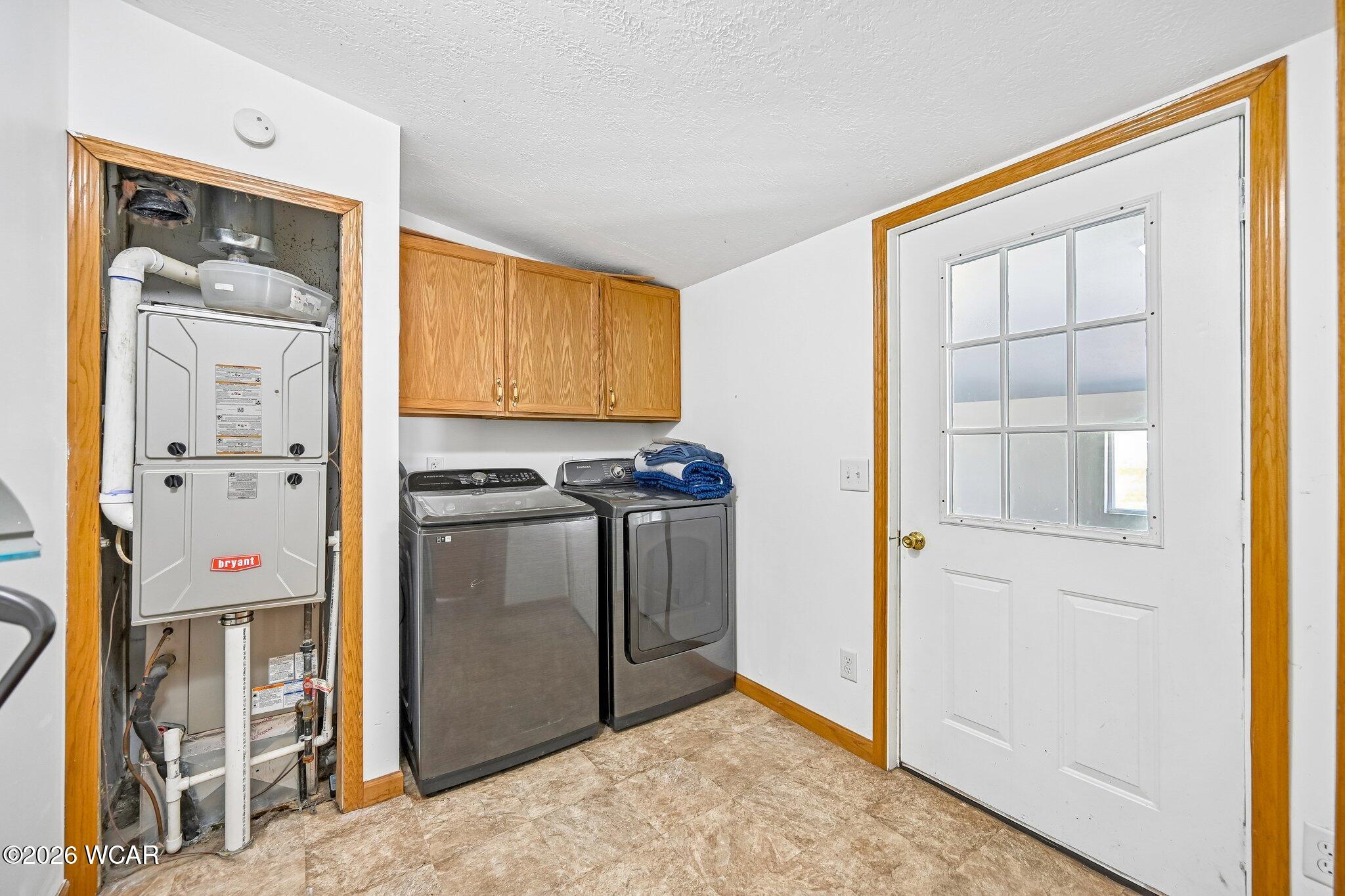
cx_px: 672
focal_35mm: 14
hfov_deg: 104.3
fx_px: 523
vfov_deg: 81.2
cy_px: 448
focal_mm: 14
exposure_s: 1/10
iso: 400
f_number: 4
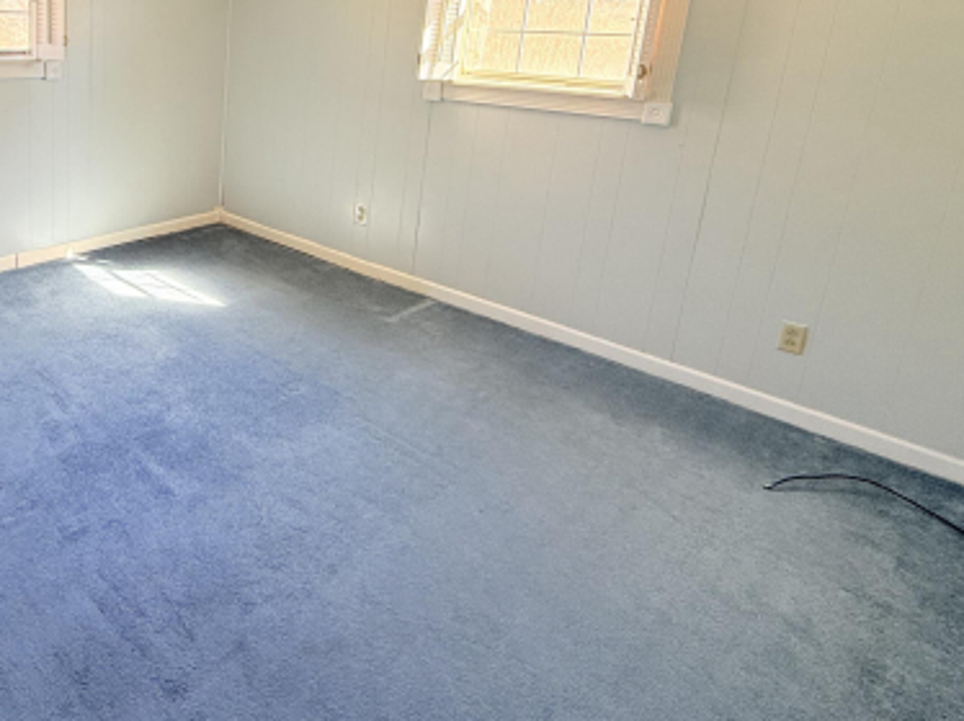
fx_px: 696
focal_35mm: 25
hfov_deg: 62.9
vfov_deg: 52.4
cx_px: 179
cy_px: 178
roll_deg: -1.1
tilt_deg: -13.2
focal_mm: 2.22
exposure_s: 1/99
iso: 125
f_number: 2.2
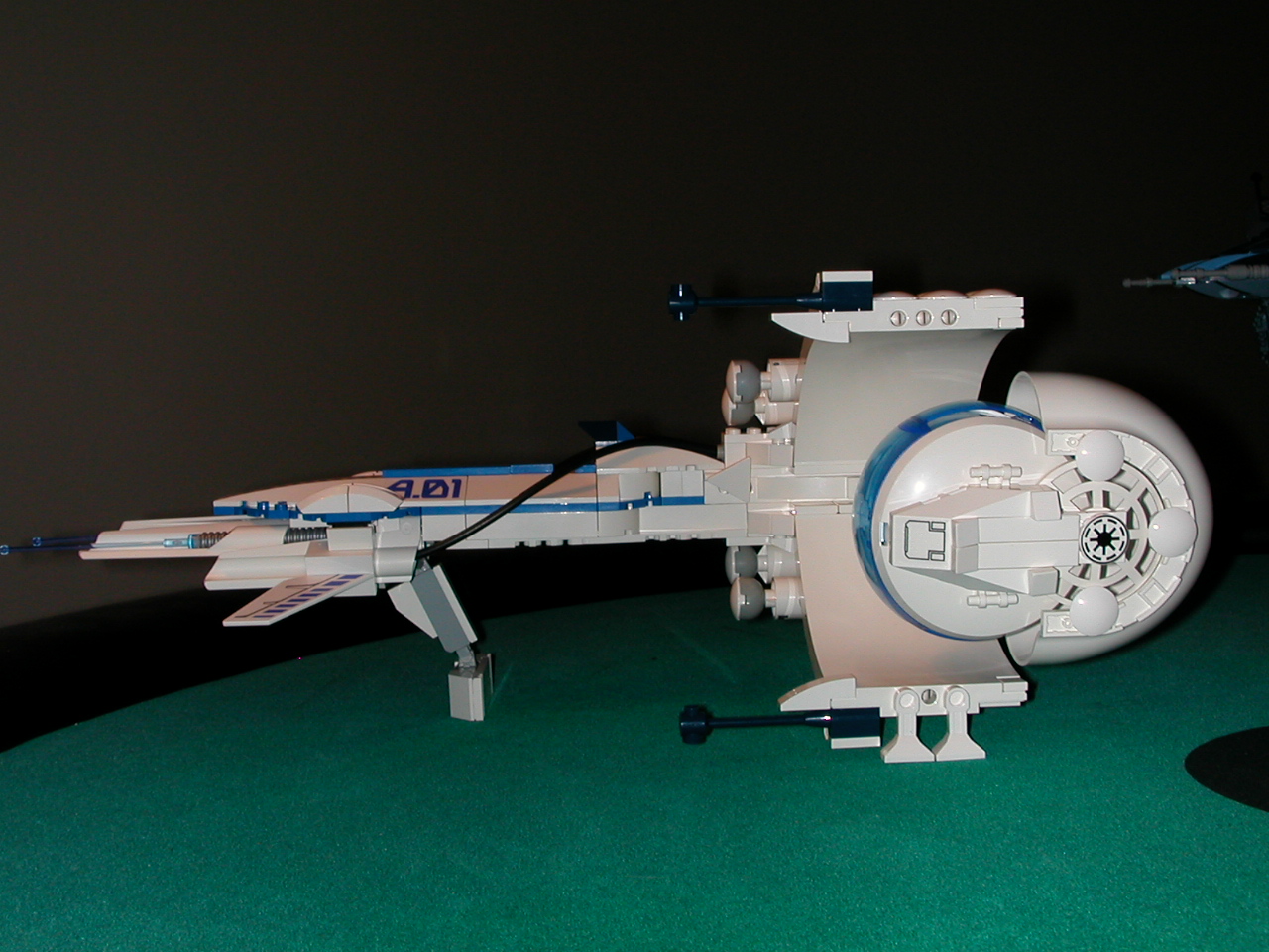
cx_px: 634
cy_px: 476
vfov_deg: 33.6
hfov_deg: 43.9
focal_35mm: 43
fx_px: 1576
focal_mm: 6.6
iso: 100
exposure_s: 1/59.9
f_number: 4.8
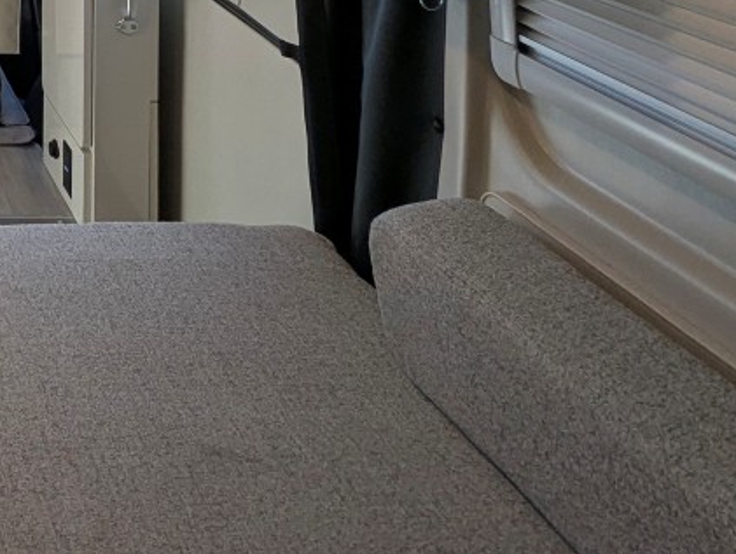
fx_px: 1128
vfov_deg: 22.3
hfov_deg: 28.4
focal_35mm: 53
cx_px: -265
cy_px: -299
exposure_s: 1/93.8
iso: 45
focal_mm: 2.35
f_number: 2.2
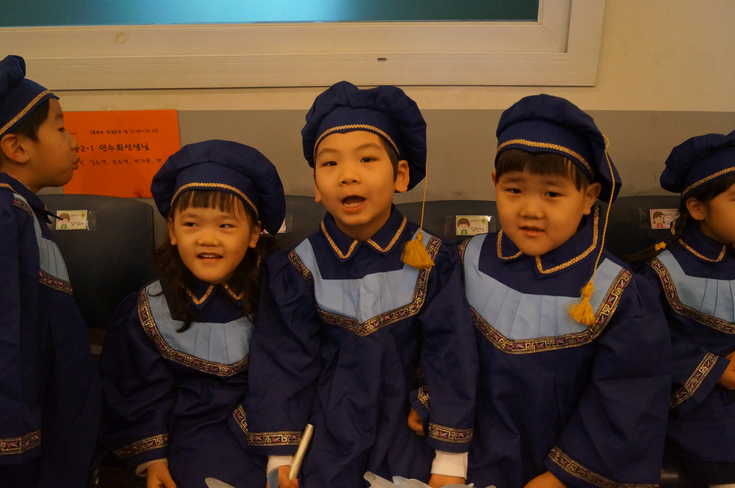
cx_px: 368
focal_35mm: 33
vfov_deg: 39.9
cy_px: 244
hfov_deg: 57.3
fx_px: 673
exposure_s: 1/160
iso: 2000
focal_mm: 22
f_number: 4
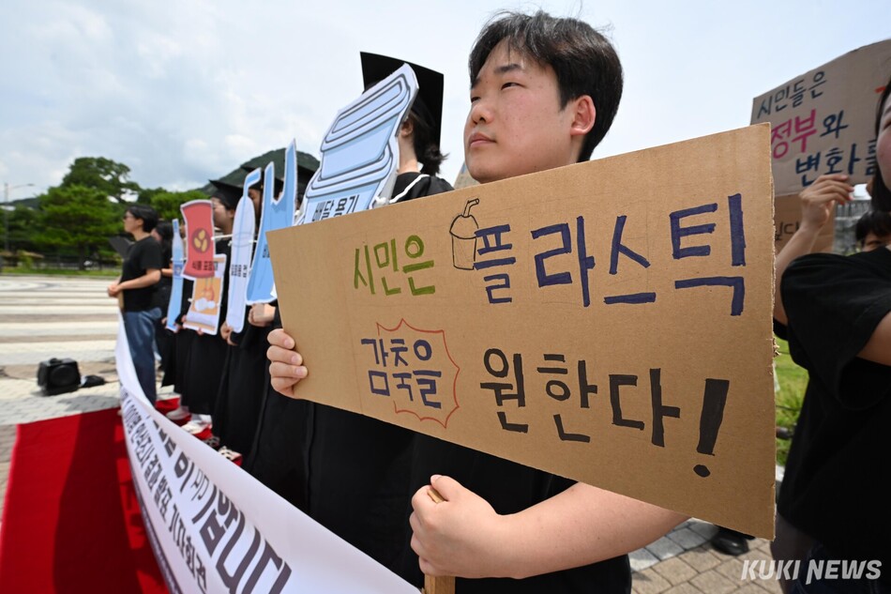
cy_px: 297
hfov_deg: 96.7
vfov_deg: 73.7
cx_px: 446
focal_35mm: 16
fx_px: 396
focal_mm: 16
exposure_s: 1/500
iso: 200
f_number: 9
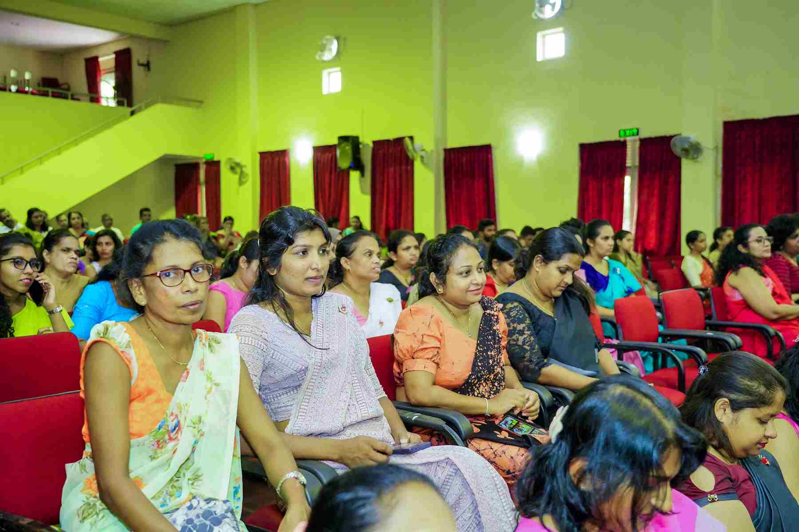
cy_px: 266
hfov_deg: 51.9
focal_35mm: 37
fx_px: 821
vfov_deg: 35.9
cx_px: 400
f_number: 4
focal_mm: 37
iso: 6400
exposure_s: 1/200
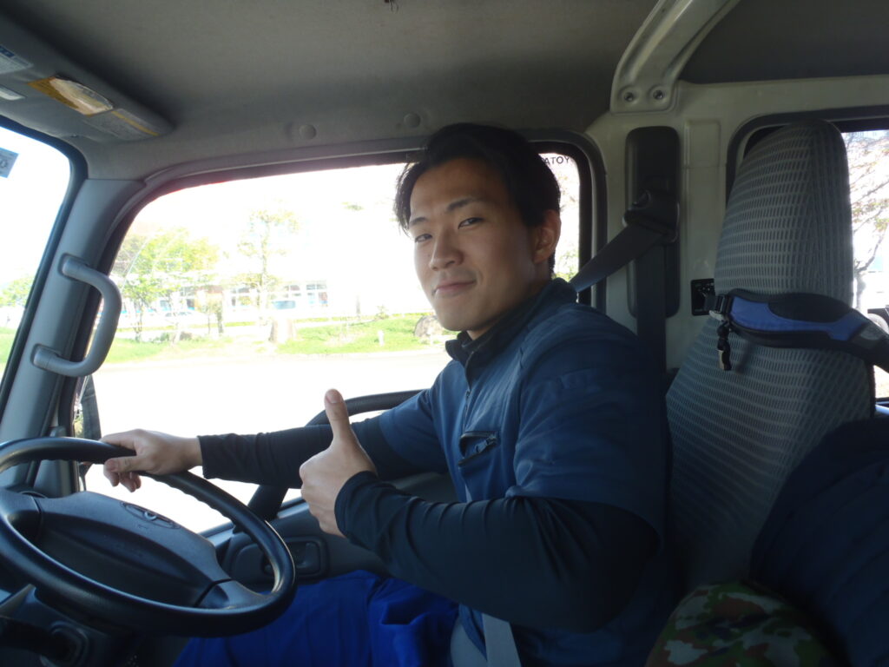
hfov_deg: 63.4
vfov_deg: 49.7
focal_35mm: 28
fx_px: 719
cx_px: 444
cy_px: 334
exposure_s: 1/60
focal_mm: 5
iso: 80
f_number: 3.9
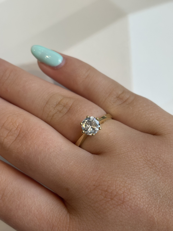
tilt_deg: -68.7
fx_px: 347
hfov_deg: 28.0
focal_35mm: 52
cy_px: 116
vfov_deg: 36.8
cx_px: 86
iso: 32
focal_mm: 5.96
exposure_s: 1/100
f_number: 1.6
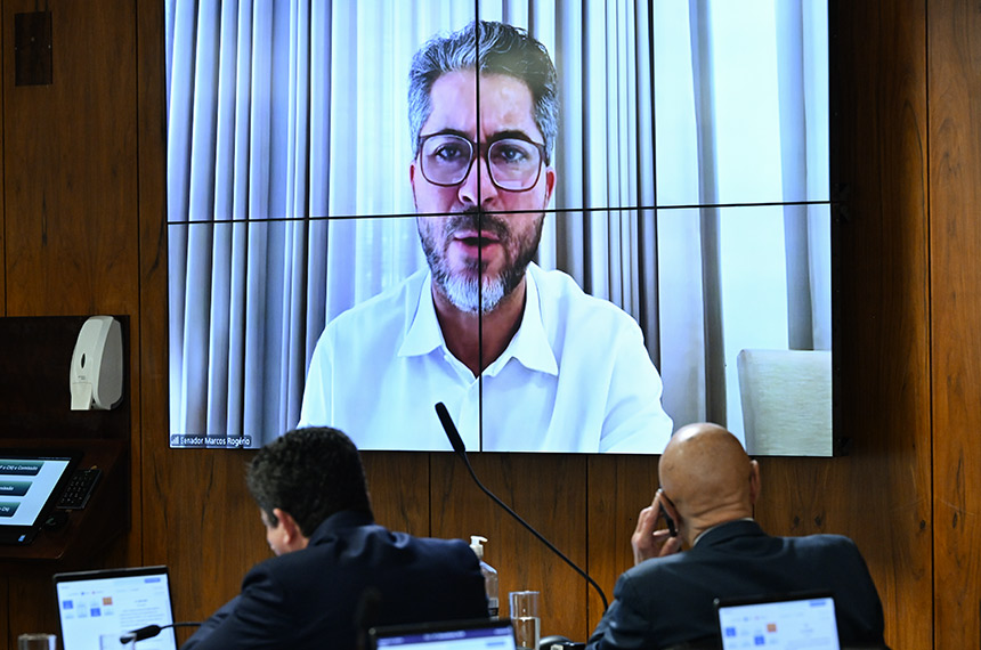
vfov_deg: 9.4
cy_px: 325
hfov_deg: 14.2
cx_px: 490
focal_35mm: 145
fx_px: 3944
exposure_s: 1/100
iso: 4000
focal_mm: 145
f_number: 5.6
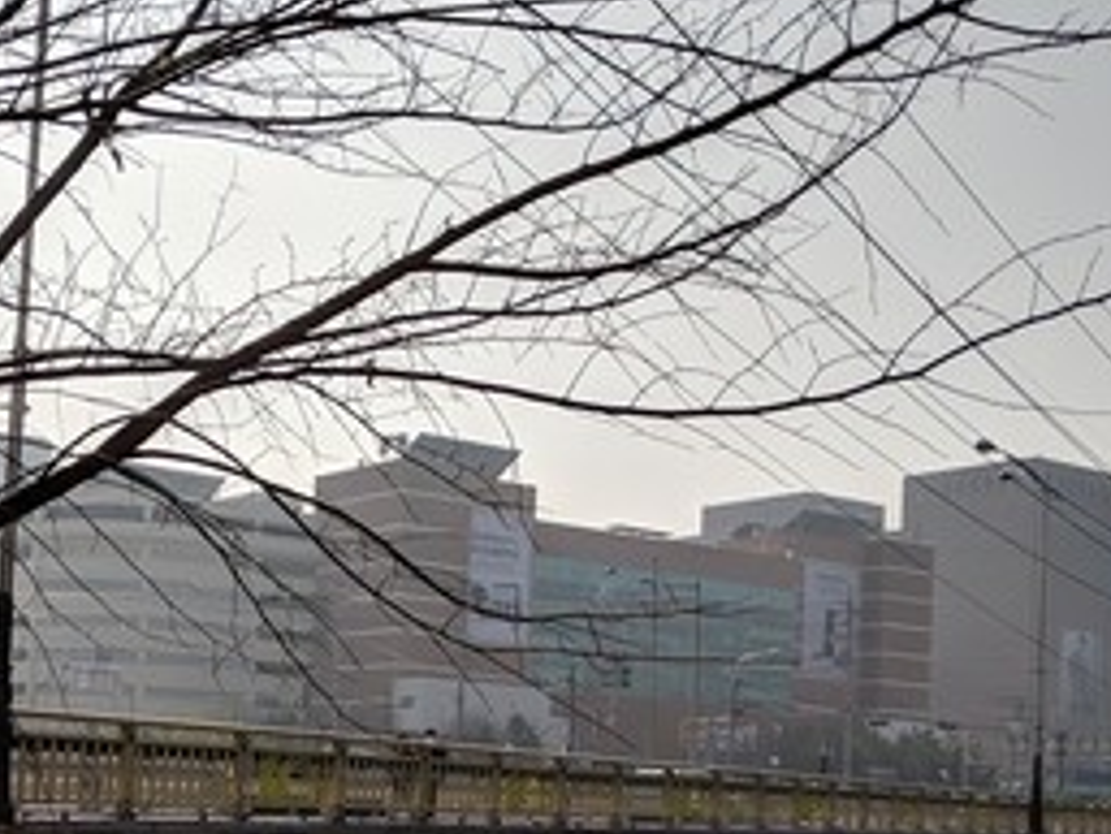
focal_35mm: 56
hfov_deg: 34.2
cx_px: 415
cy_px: 730
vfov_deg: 25.4
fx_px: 1798
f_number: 1.9
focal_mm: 3.94
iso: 109
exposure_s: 1/9346
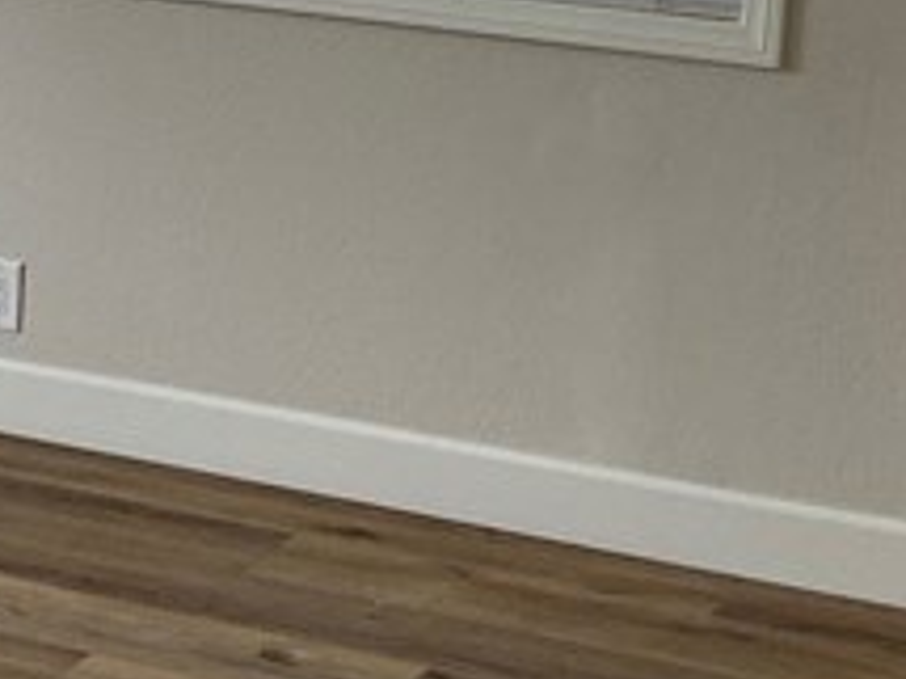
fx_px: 3244
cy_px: 186
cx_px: -164
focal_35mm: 124
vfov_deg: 11.9
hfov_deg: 15.4
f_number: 1.8
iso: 100
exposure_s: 1/121
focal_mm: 4.25
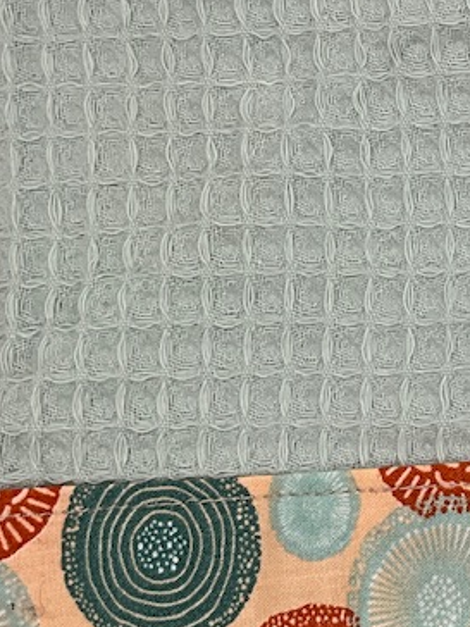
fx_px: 1847
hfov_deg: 13.6
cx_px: 713
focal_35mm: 102
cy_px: 255
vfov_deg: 19.2
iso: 25
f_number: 1.8
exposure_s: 1/268
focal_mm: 3
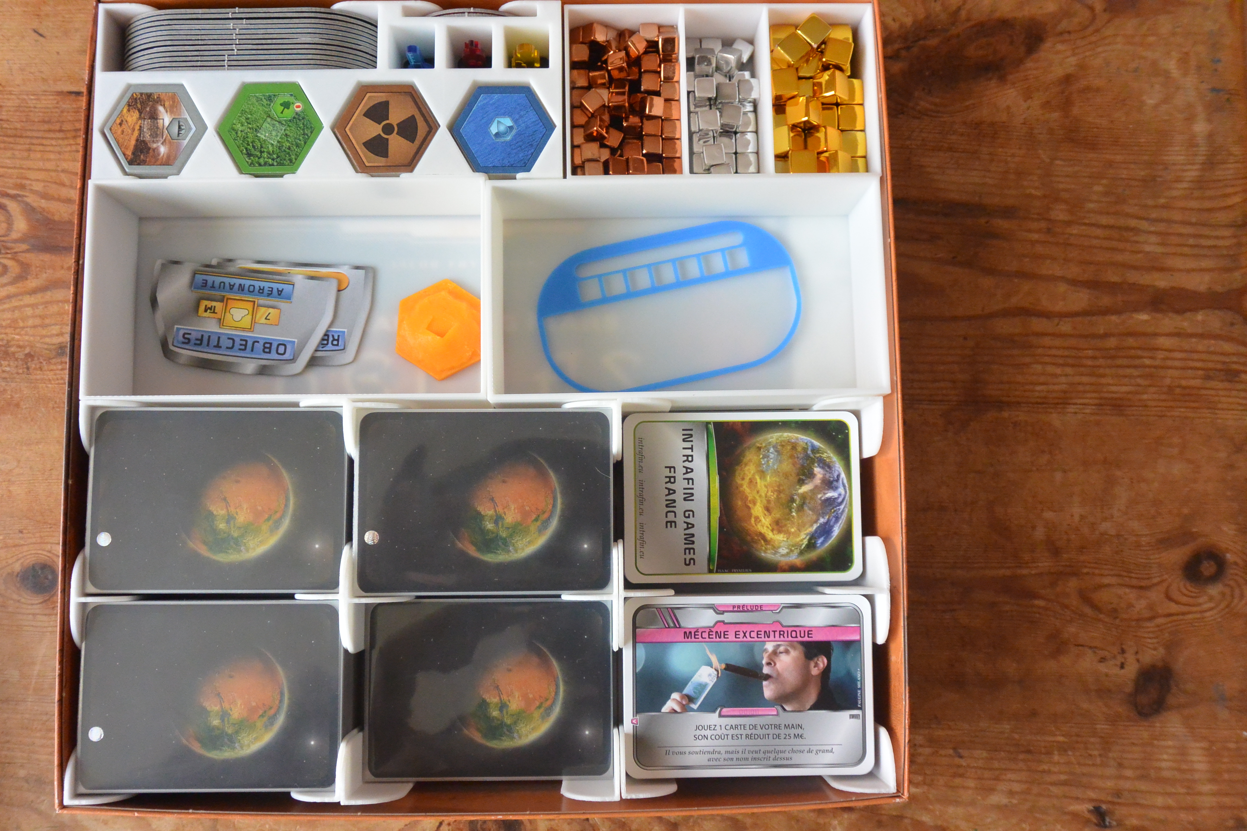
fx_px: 1108
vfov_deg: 41.1
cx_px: 624
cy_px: 416
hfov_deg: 58.7
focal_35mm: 32
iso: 900
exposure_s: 1/30
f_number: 3.8
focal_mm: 12.2
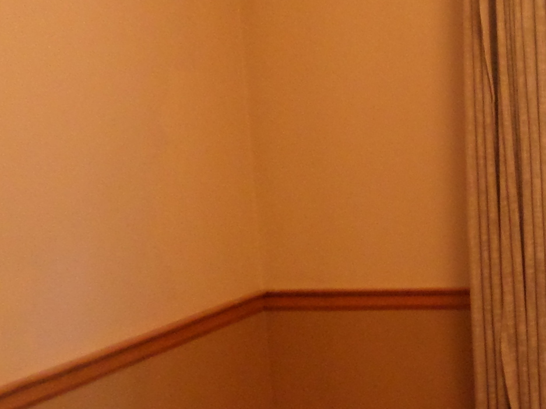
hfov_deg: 21.9
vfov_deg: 17.8
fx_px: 1293
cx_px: 676
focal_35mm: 82
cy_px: 350
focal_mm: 4.5
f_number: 2.5
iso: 240
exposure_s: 1/30
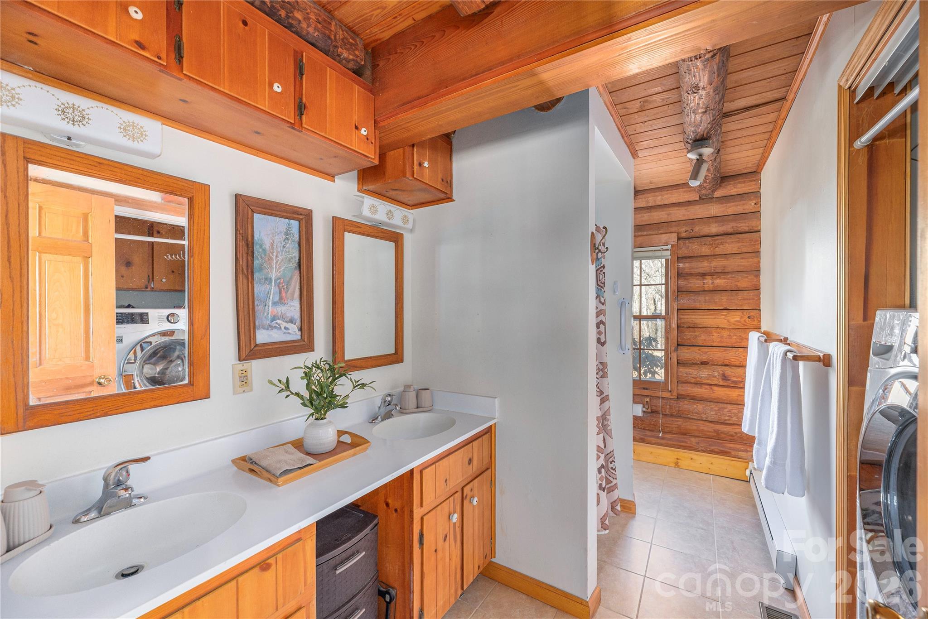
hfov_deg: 104.2
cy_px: 310
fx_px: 361
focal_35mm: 14
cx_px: 464
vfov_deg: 81.3
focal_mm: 14
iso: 320
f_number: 7.1
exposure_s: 1/160
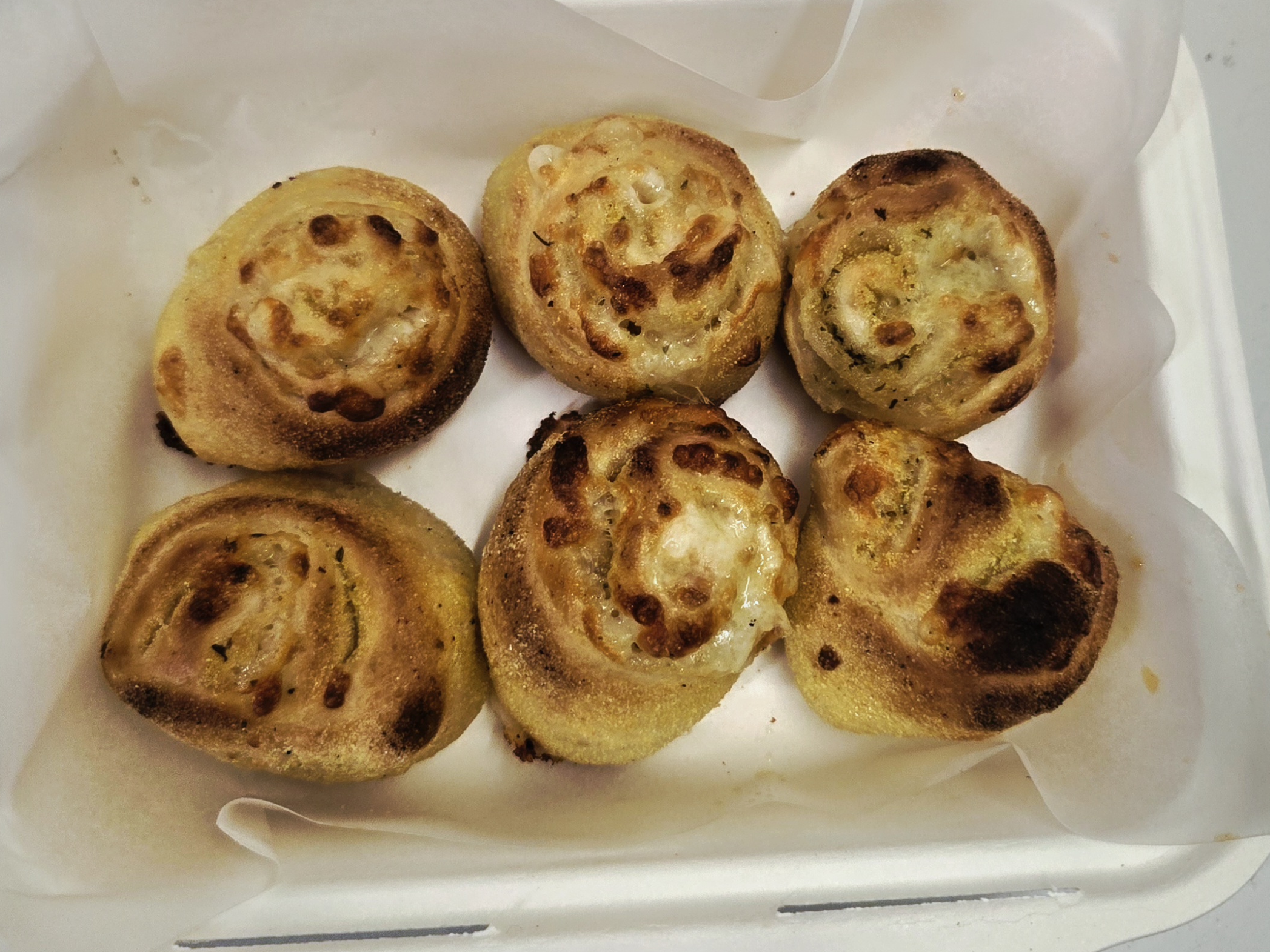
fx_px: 880
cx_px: 613
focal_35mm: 24
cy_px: 467
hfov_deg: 71.6
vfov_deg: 56.8
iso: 100
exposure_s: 1/101
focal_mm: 5.4
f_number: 1.8
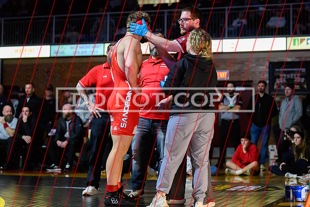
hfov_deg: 24.8
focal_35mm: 82
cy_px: 91
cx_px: 164
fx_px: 704
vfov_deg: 16.7
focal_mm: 70
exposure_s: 1/500
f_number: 2.8
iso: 16000
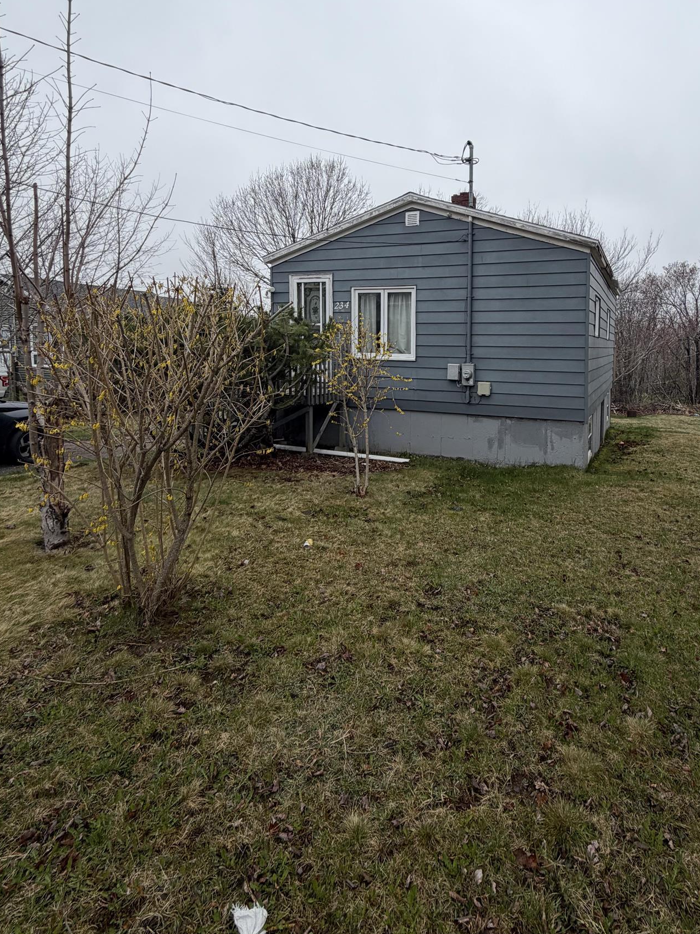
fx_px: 512
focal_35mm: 19
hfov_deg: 67.3
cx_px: 451
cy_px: 381
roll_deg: -0.5
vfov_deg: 83.8
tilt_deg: -2.8
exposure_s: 1/770
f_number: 2.2
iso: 32
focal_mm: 2.22
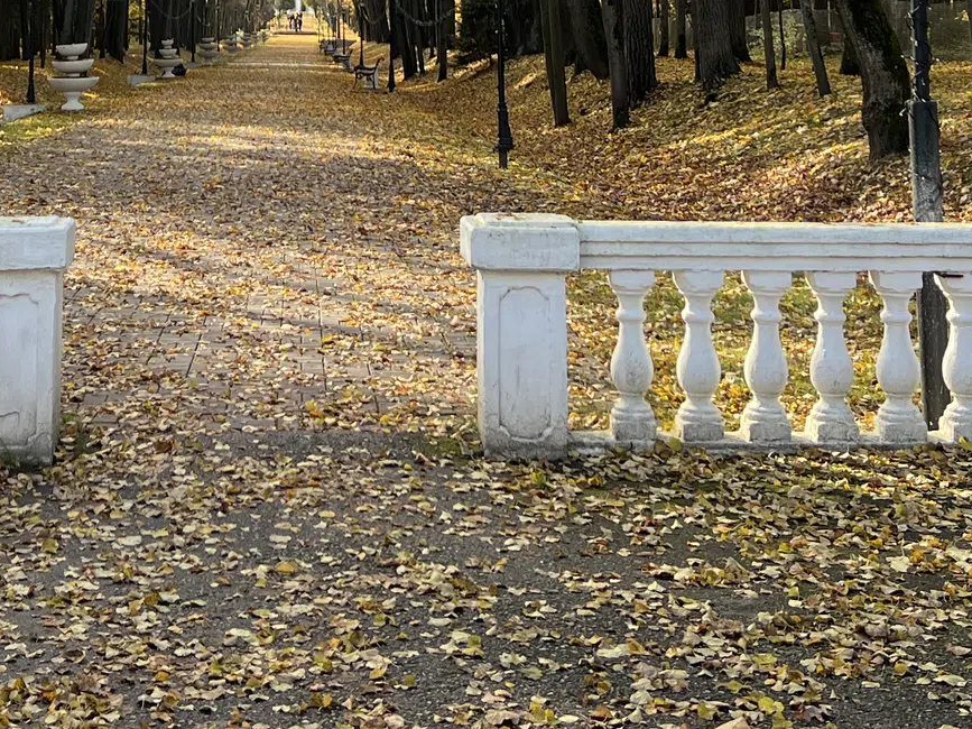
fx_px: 2021
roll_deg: -0.2
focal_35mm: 72
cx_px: 243
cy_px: -268
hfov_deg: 26.7
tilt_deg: +5.4
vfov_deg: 18.7
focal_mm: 5.7
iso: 50
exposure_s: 1/539
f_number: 1.5
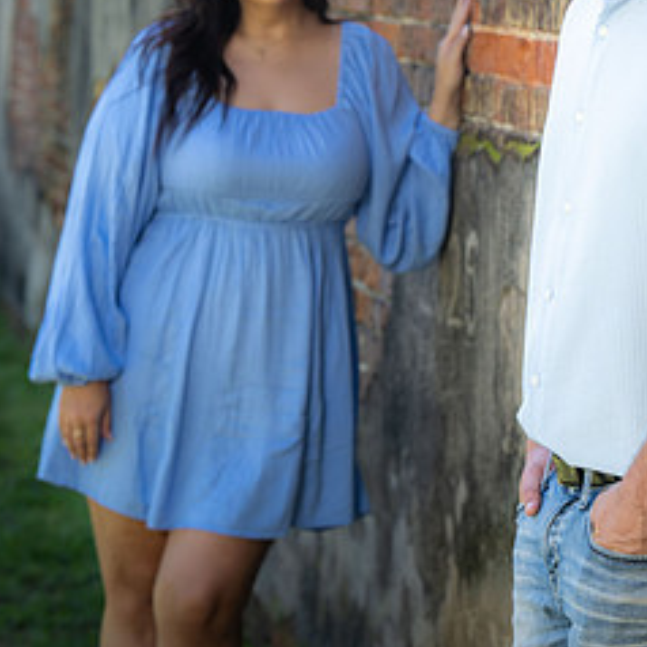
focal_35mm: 174
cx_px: 571
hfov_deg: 10.0
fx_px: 3679
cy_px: 137
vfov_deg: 10.0
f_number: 5
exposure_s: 1/125
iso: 100
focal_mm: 84
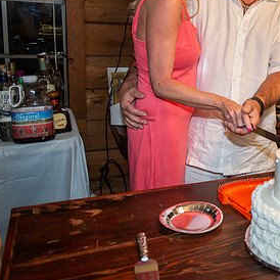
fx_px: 412
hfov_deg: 34.4
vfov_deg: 37.1
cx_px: 276
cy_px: 92
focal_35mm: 45
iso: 1600
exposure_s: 1/100
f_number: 2.8
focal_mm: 25
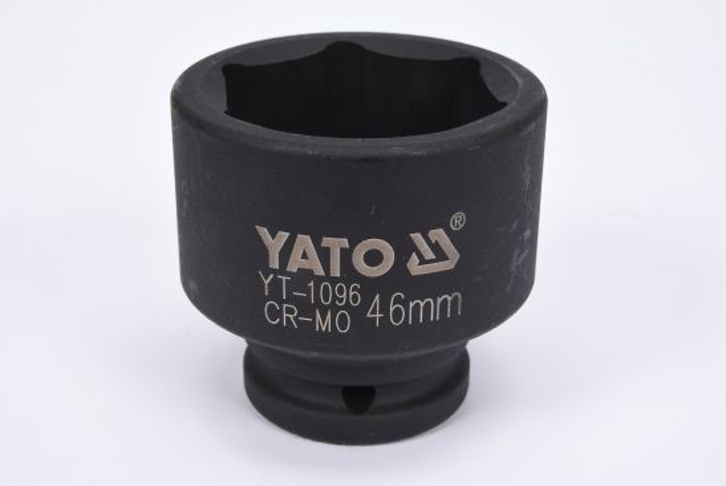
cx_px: 363
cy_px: 243
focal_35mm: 75
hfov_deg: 27.0
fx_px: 1514
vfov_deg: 18.2
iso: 250
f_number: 16
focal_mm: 50
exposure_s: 1/125
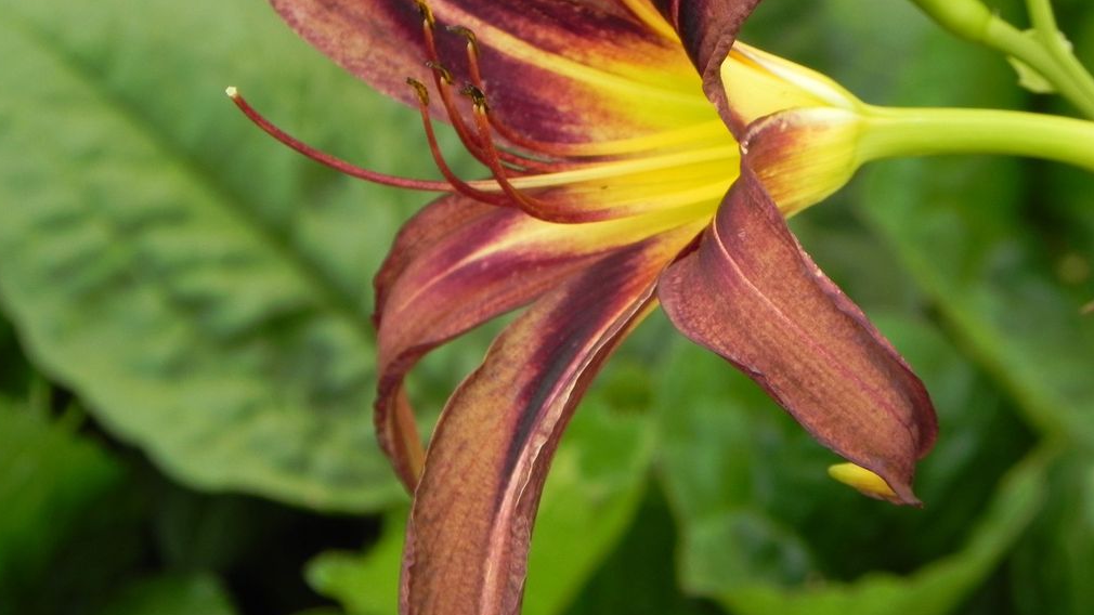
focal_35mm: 244
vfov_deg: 5.0
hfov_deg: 8.8
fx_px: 7078
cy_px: 189
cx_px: 546
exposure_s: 1/200
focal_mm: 37.7
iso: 160
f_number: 5
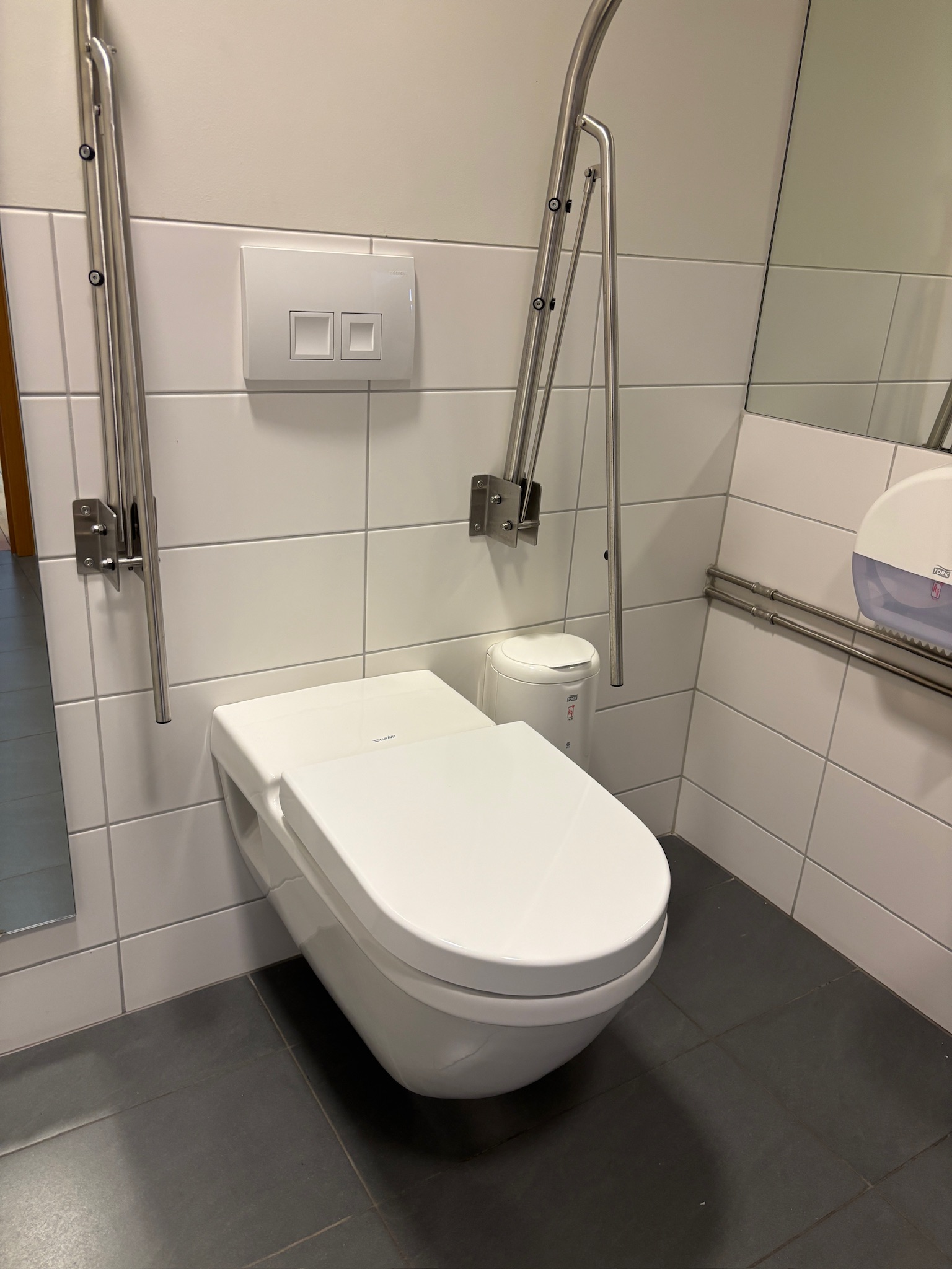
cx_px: 476
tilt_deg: -21.2
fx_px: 953
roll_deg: -3.9
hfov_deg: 53.1
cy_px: 634
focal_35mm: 26
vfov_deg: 67.3
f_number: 1.6
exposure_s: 1/50
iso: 160
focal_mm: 5.96
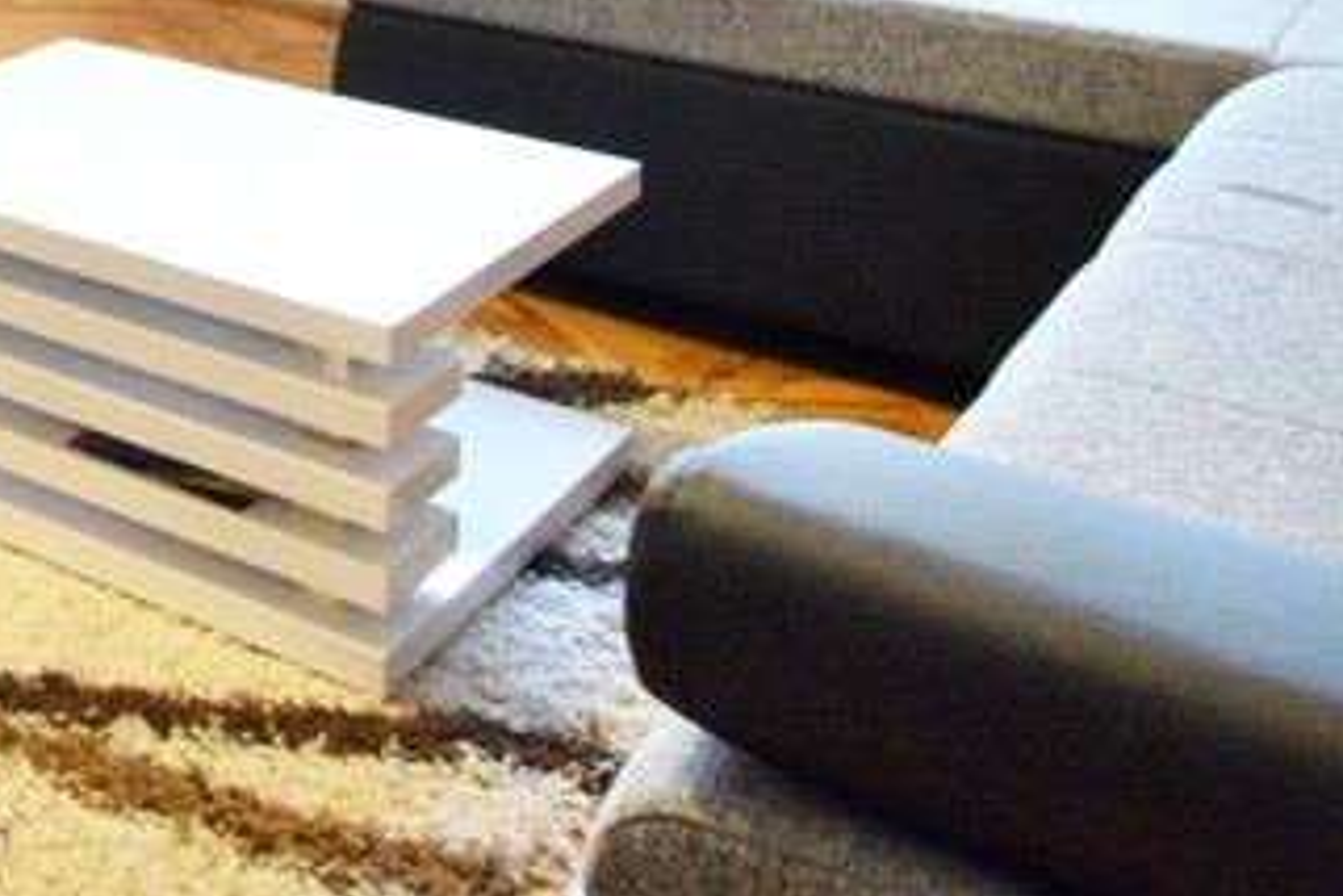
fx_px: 2089
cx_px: -623
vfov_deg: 19.8
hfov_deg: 26.7
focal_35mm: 56
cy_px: -574
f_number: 10
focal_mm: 10
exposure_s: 1/15
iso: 3200
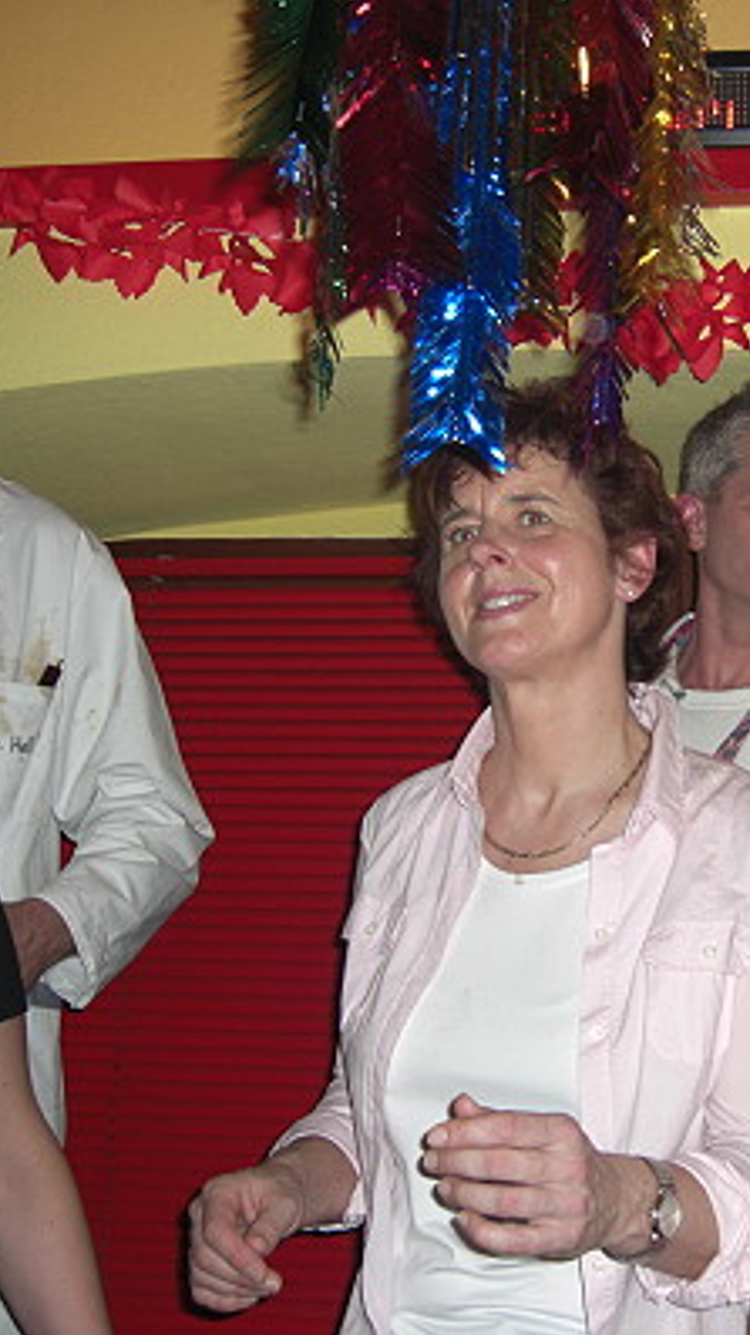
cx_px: 641
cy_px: 661
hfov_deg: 21.1
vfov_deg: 37.2
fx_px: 1982
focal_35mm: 56
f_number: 2.8
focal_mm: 7.9
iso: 200
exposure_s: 1/60
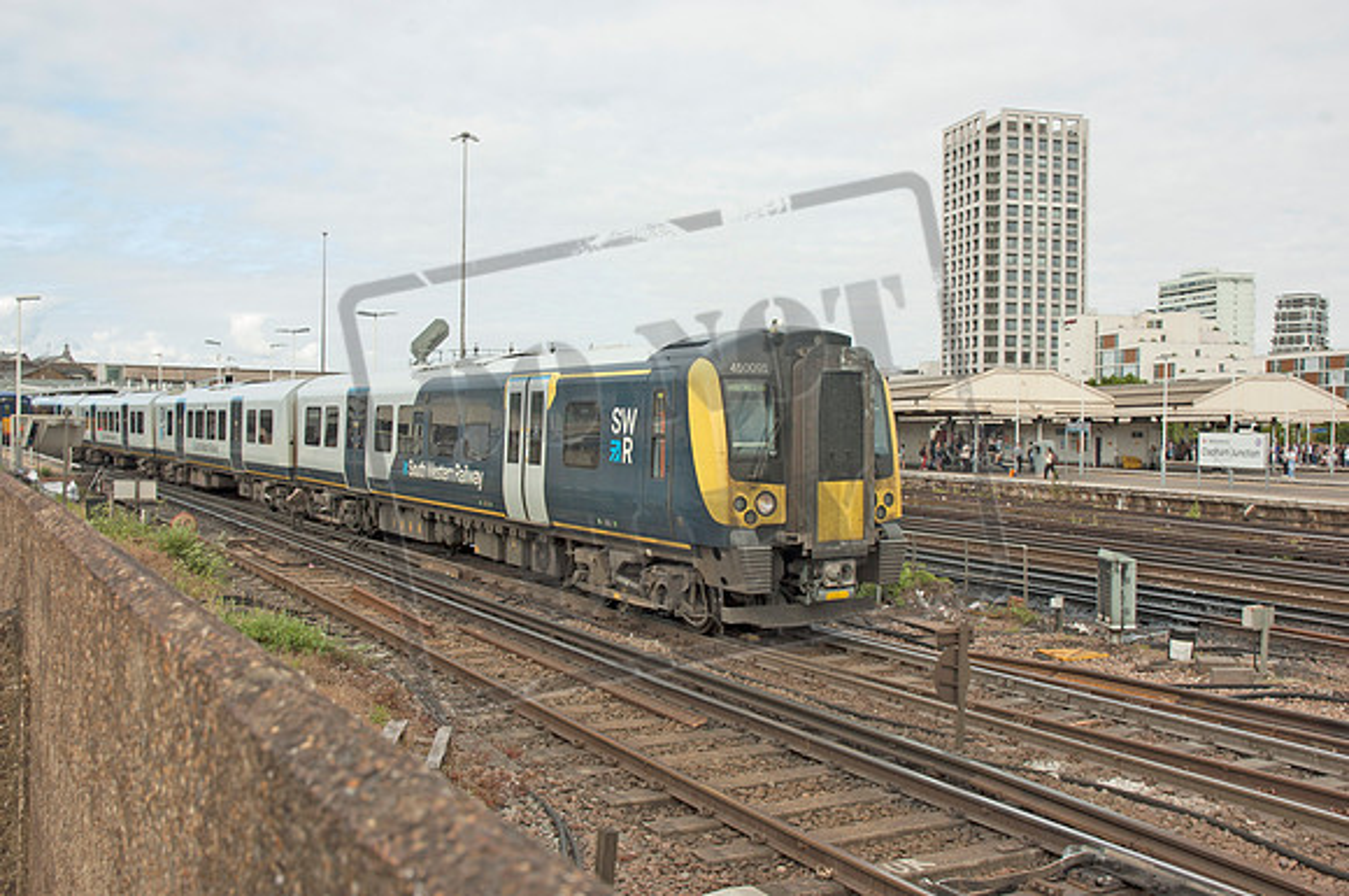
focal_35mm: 33
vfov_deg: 39.9
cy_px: 448
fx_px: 1235
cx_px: 674
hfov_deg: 57.3
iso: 200
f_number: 7.1
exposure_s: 1/200
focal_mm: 22
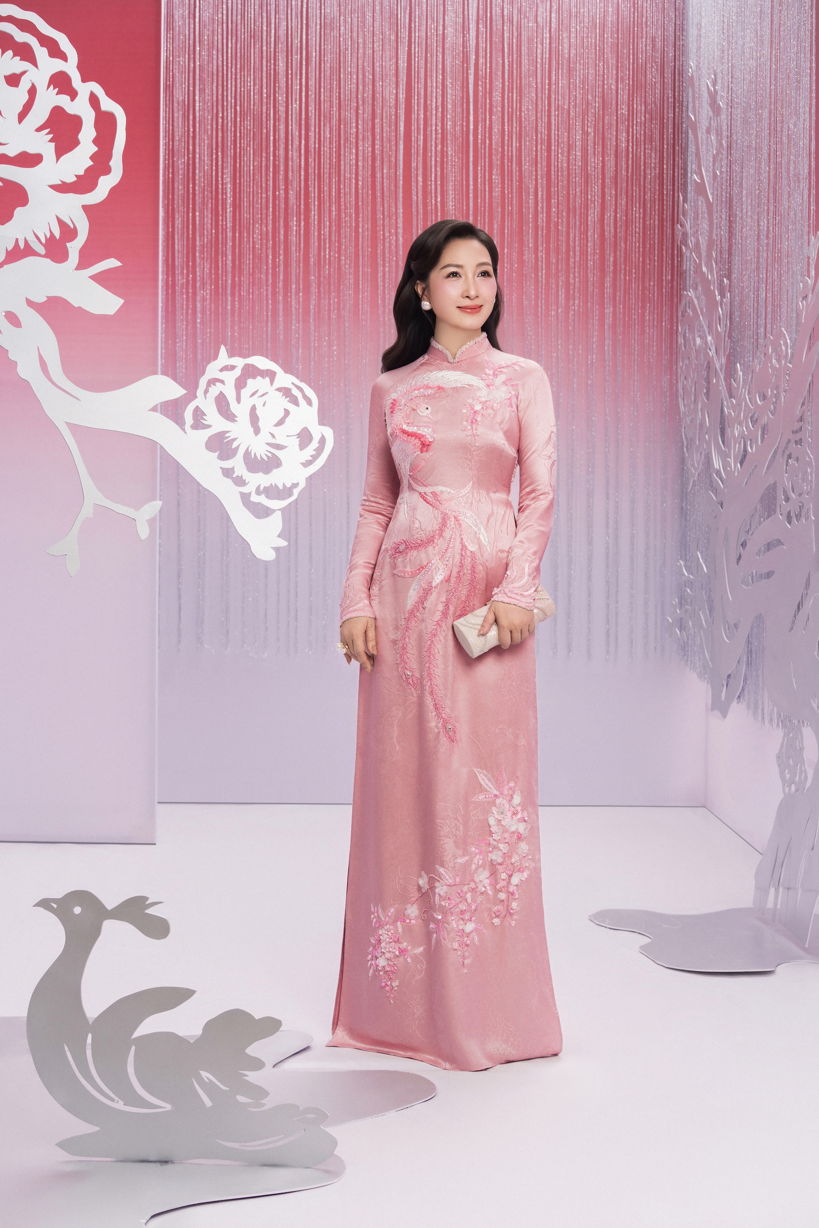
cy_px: 614
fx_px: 1876
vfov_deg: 36.2
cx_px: 410
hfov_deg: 24.6
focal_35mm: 55
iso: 250
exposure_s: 1/160
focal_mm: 55
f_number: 6.3
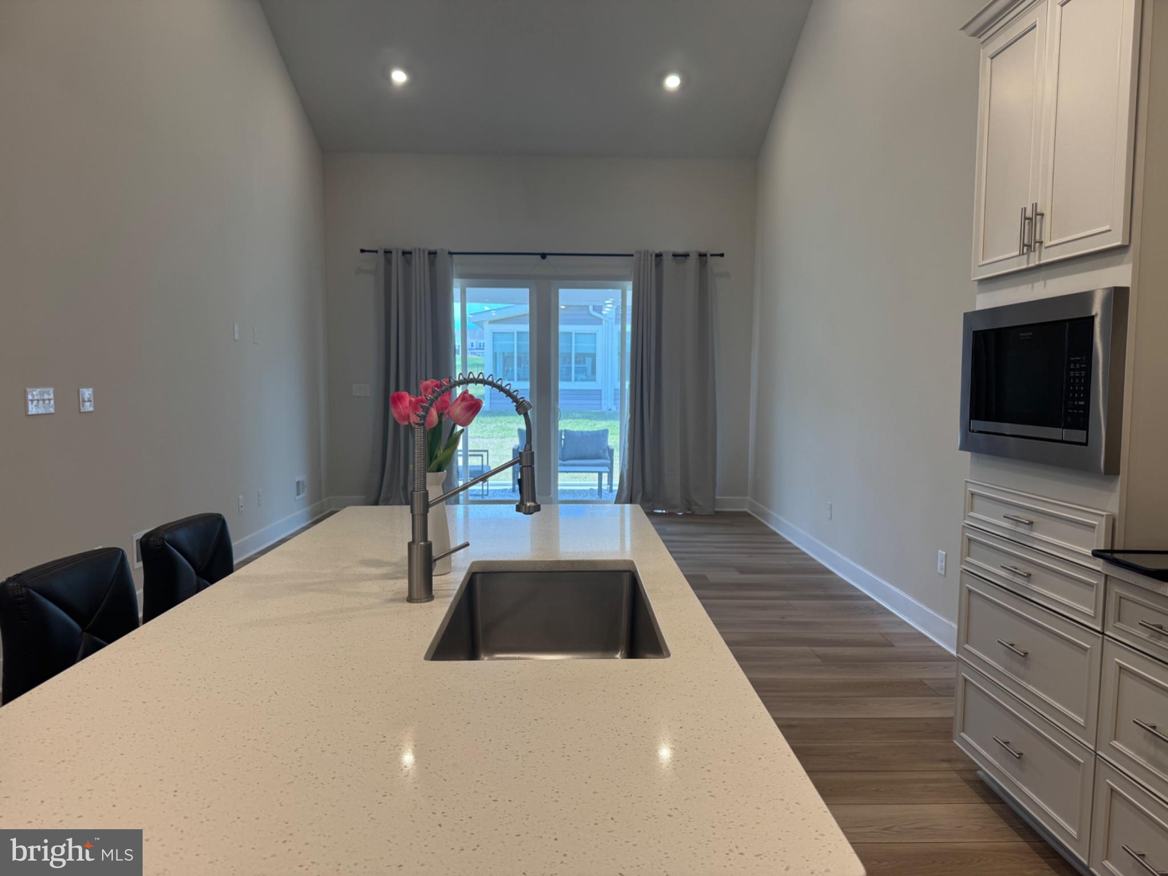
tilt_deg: -5.2
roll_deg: -0.5
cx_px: 584
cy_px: 438
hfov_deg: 71.6
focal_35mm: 24
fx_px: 810
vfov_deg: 56.8
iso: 100
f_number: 1.78
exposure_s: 1/120
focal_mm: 6.76
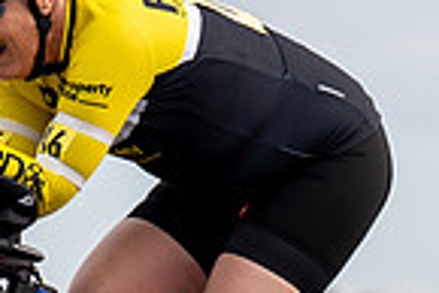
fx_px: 9338
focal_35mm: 765
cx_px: -15
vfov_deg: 1.8
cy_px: 300
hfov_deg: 2.7
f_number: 3.5
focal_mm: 136
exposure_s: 1/1000
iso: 125
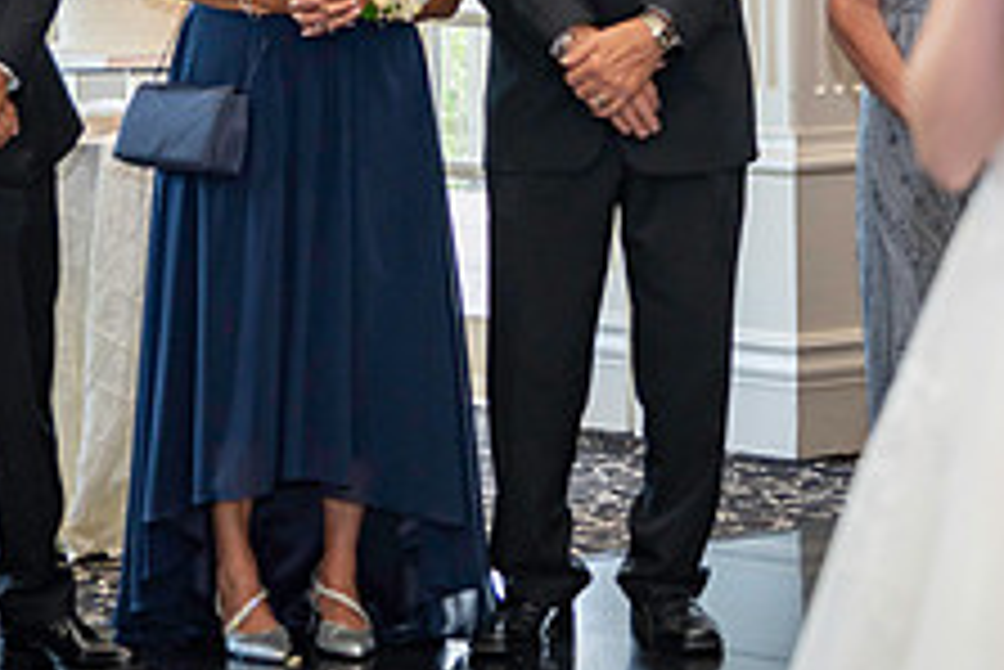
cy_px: -22
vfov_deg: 7.5
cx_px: 788
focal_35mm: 182
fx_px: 5079
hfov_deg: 11.3
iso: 1000
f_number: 3.5
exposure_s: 1/100
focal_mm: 70
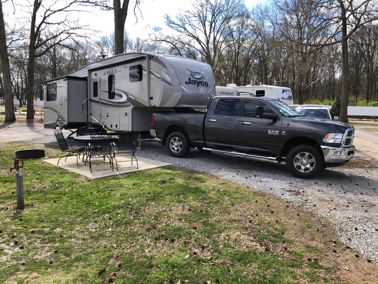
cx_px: 189
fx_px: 306
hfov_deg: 63.4
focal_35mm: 28
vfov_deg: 49.7
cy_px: 142
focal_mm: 4
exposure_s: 1/787
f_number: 1.8
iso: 20
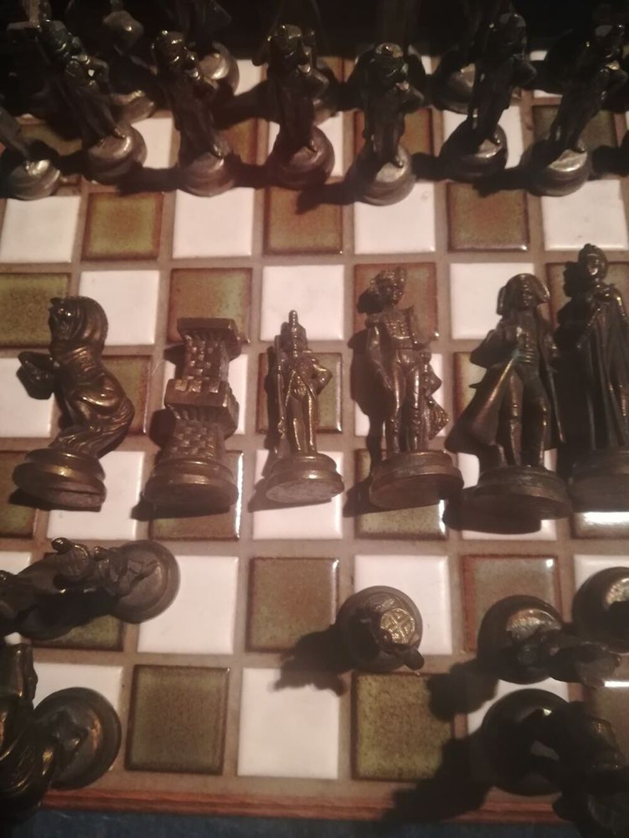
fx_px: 630
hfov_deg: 53.1
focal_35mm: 26
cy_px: 419
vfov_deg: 67.3
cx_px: 314
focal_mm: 3.83
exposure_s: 1/14.3
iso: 800
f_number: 2.2
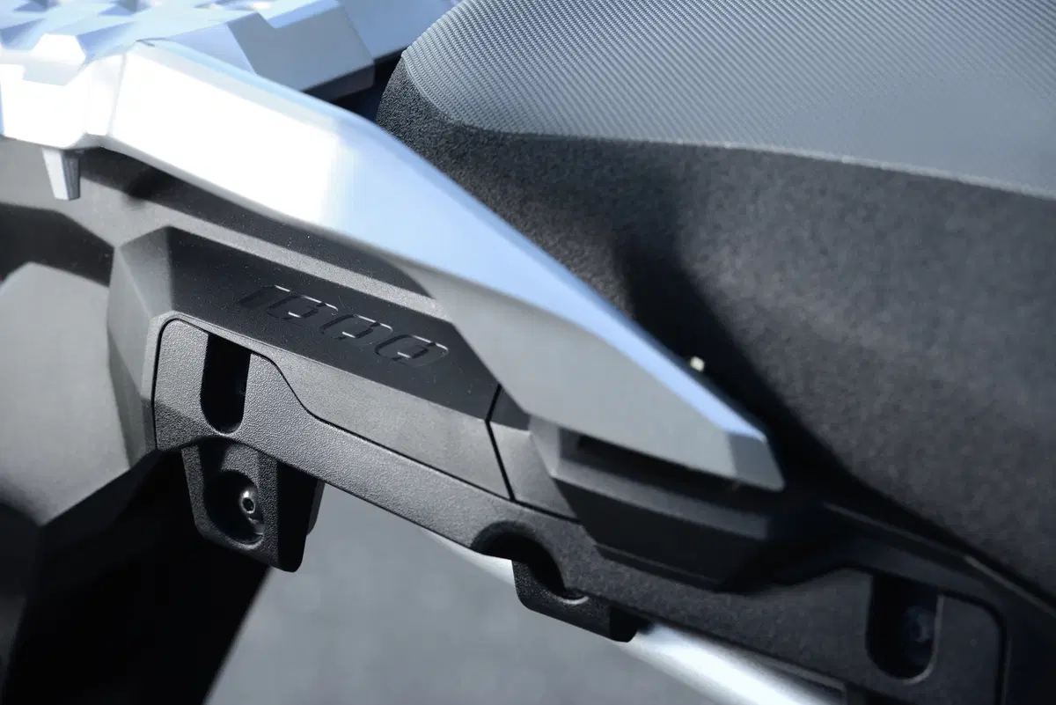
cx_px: 528
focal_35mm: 200
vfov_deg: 6.9
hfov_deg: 10.3
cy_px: 352
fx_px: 5868
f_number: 8
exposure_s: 1/200
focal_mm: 200
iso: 200
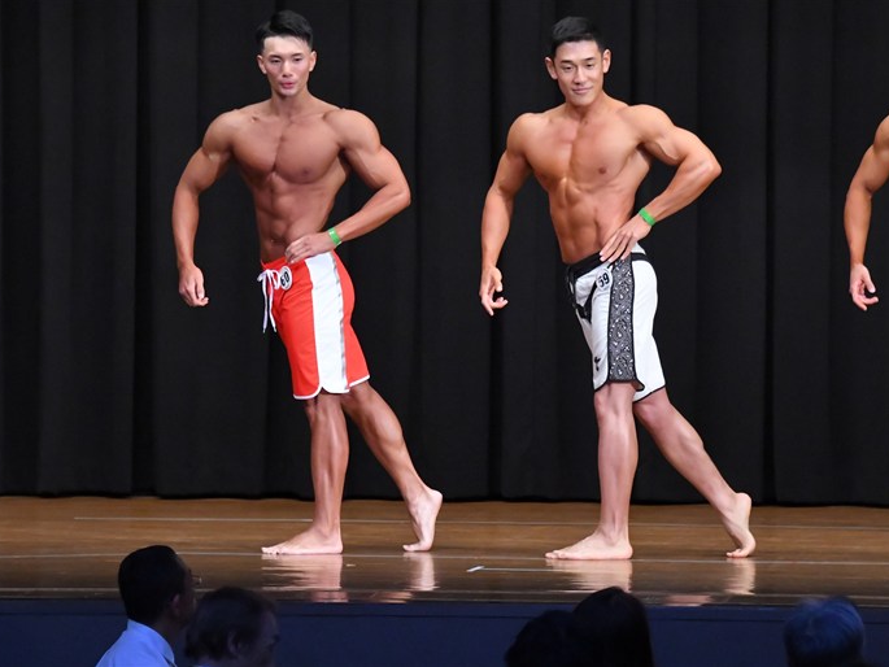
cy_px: 334
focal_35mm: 236
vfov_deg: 6.3
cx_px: 452
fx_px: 6062
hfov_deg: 8.4
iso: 8000
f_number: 5.6
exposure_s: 1/400
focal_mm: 145
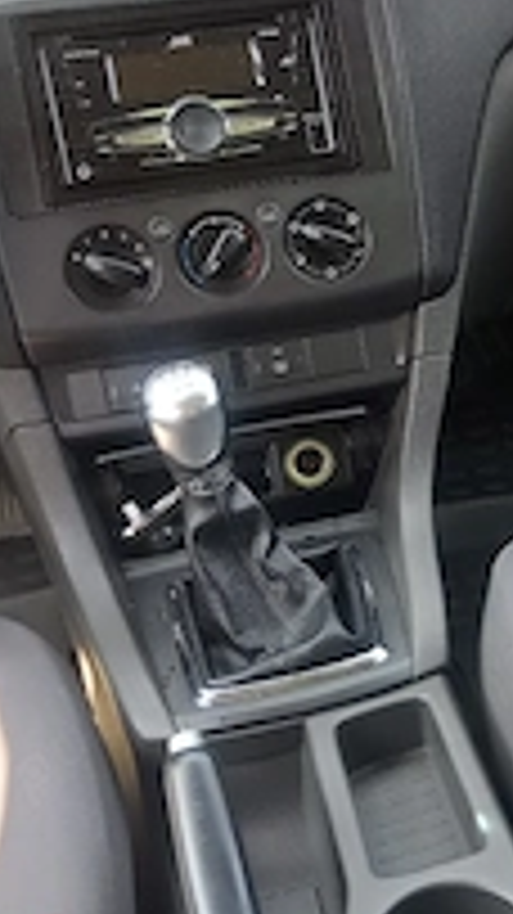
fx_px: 1404
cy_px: 387
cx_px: 594
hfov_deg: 19.6
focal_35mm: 58
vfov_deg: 36.0
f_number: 1.8
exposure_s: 1/50
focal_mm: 4
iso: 80
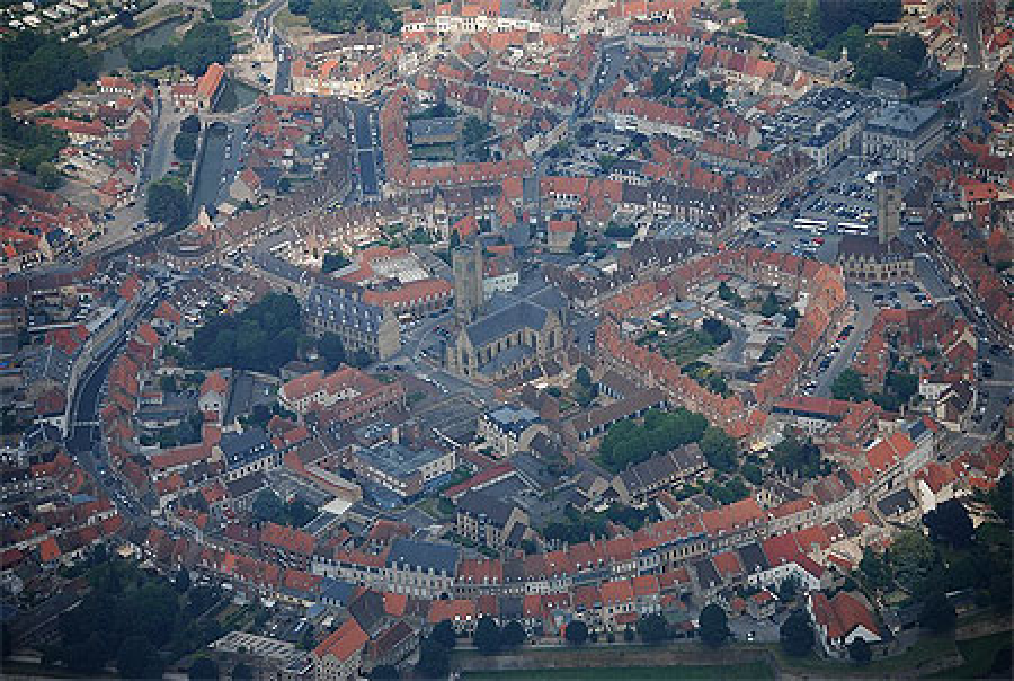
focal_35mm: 135
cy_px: 340
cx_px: 507
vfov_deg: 10.2
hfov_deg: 15.2
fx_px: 3810
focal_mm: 90
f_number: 5.6
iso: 160
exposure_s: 1/500
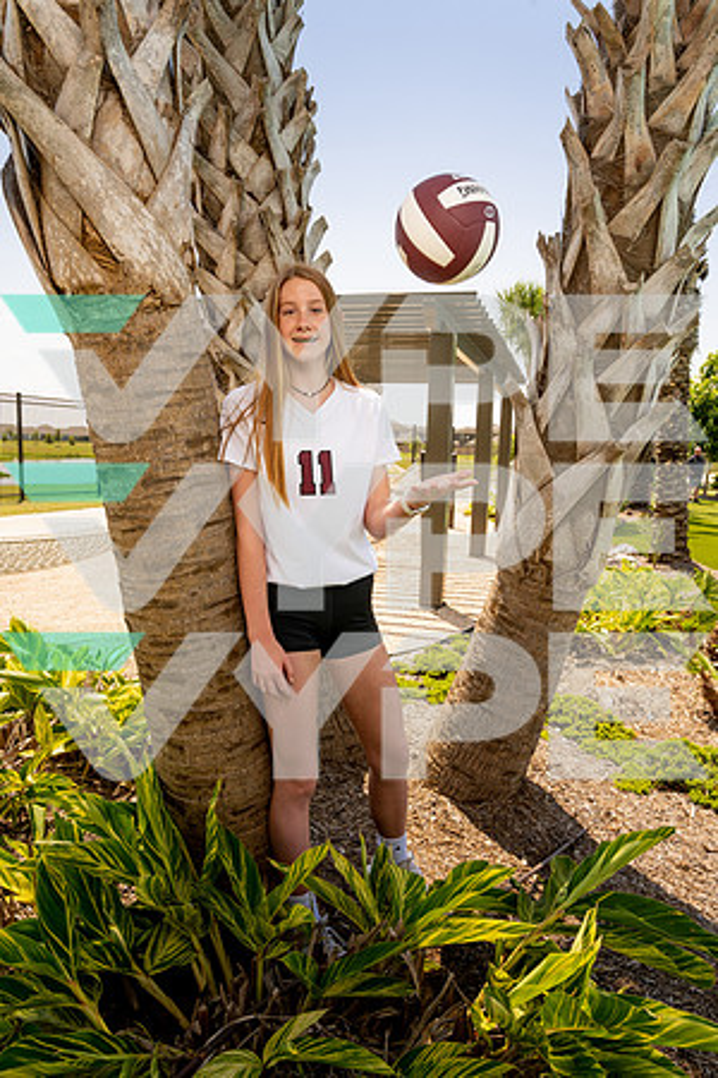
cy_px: 539
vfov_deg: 71.5
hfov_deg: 51.3
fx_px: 748
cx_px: 359
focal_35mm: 25
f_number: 11
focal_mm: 25
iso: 250
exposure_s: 1/200
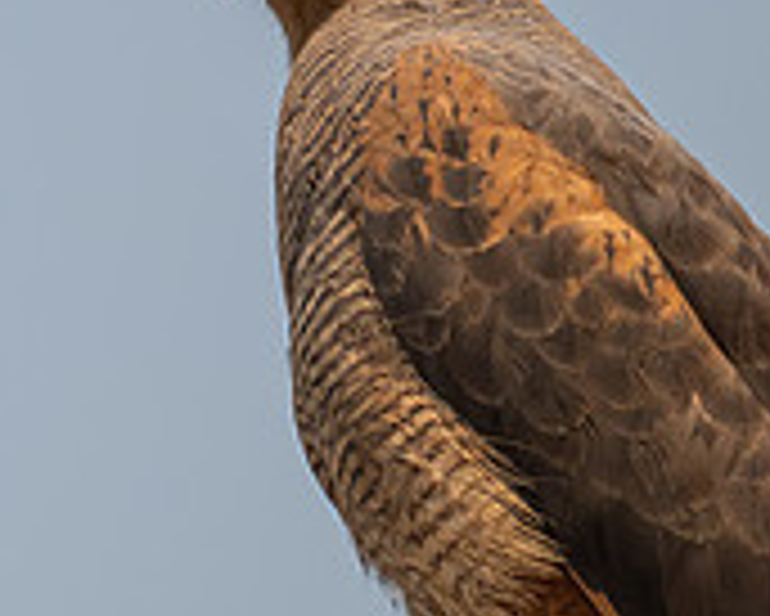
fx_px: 74608
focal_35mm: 3272
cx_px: -404
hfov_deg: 0.6
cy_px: 357
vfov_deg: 0.5
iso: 500
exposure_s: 1/4000
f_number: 6.3
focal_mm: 560
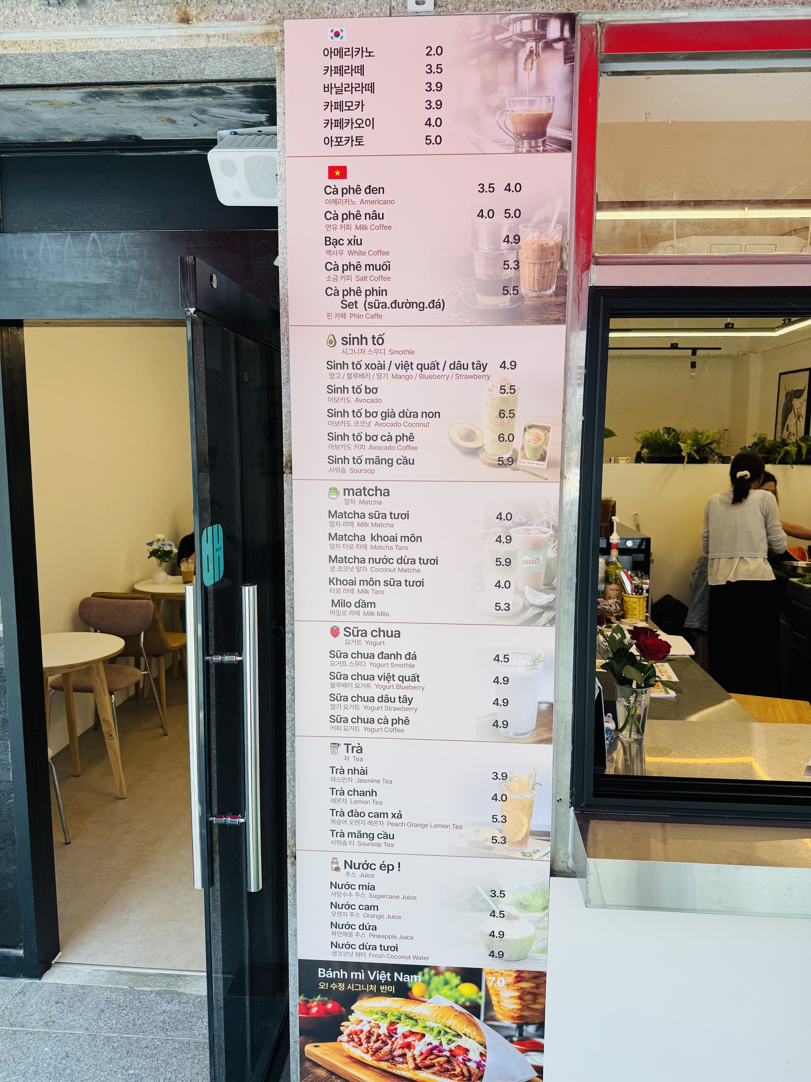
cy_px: 541
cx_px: 406
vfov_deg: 71.6
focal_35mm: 24
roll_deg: -1.7
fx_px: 750
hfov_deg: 56.8
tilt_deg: -5.7
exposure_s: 1/370
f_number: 1.78
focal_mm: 6.76
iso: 80
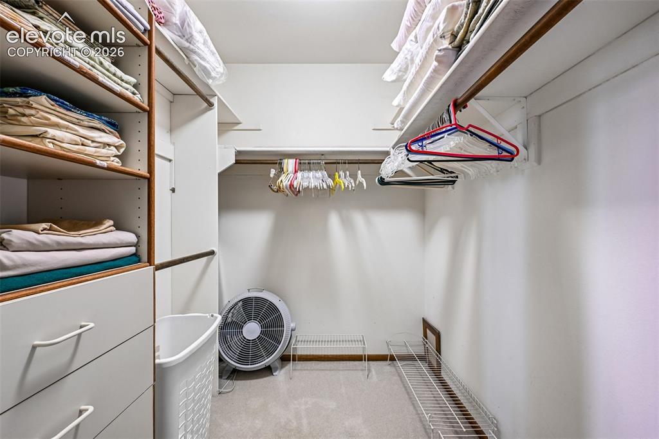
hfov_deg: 104.3
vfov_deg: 81.2
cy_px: 220
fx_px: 256
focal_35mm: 14
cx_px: 330
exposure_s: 1/4
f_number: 11
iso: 400
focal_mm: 14
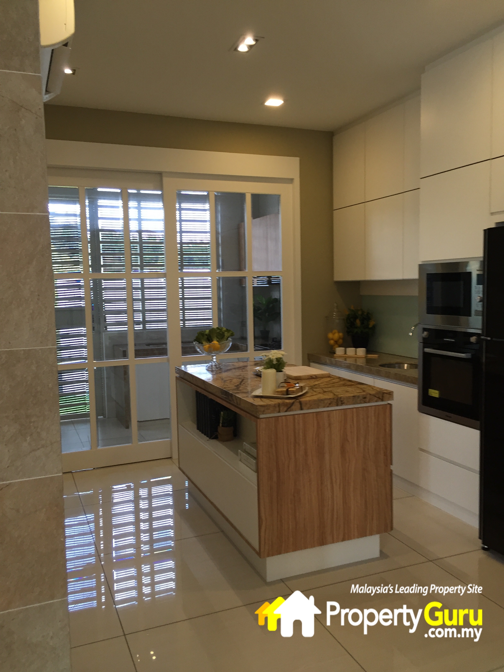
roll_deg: +1.0
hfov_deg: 48.2
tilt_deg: -4.7
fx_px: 563
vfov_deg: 61.7
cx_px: 252
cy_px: 336
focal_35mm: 29
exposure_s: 1/33
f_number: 2.2
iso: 50
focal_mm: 4.15
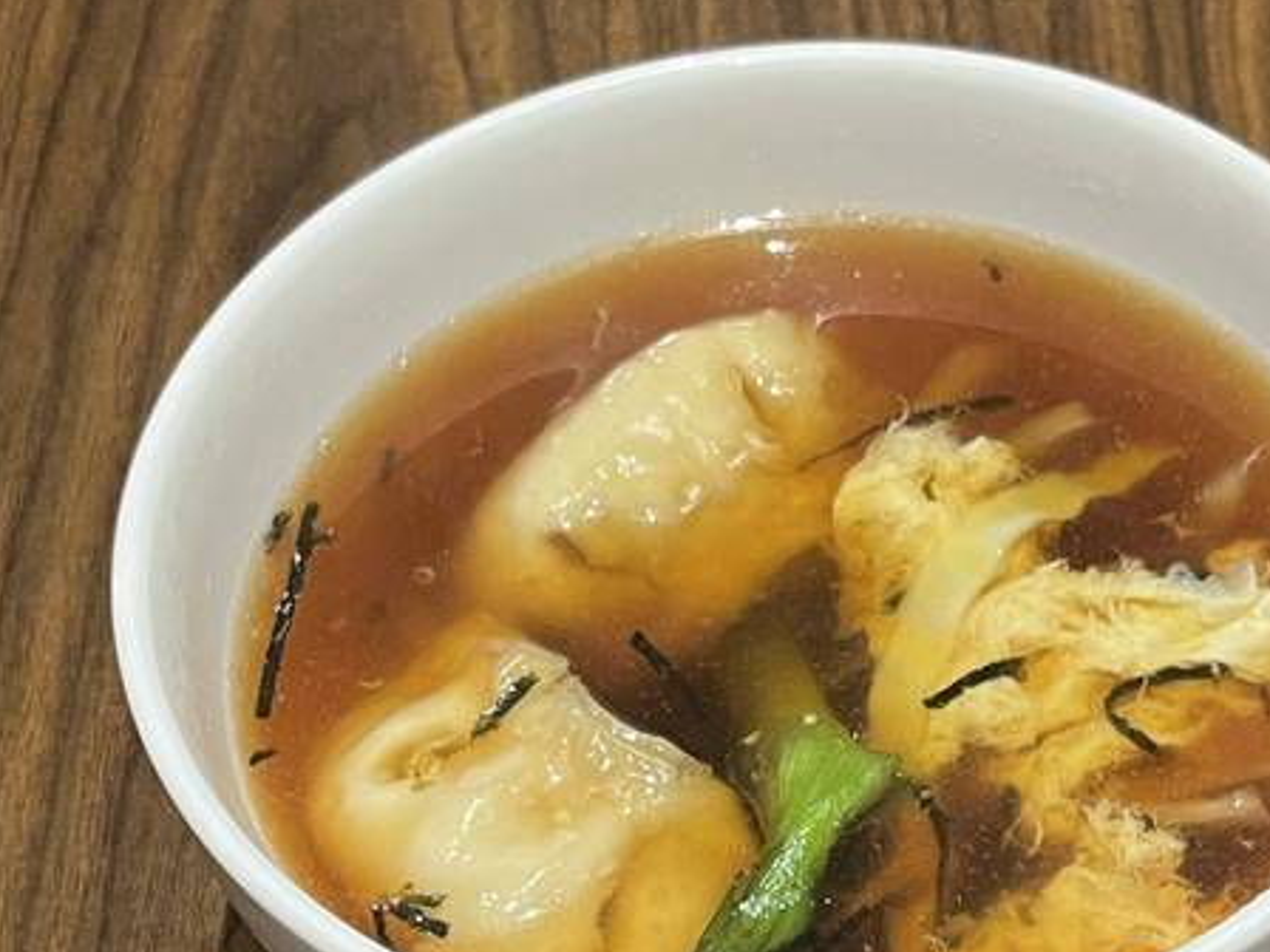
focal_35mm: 34
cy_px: 606
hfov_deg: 53.3
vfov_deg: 41.4
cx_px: 808
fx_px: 1247
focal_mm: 5.1
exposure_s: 1/60
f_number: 1.6
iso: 250
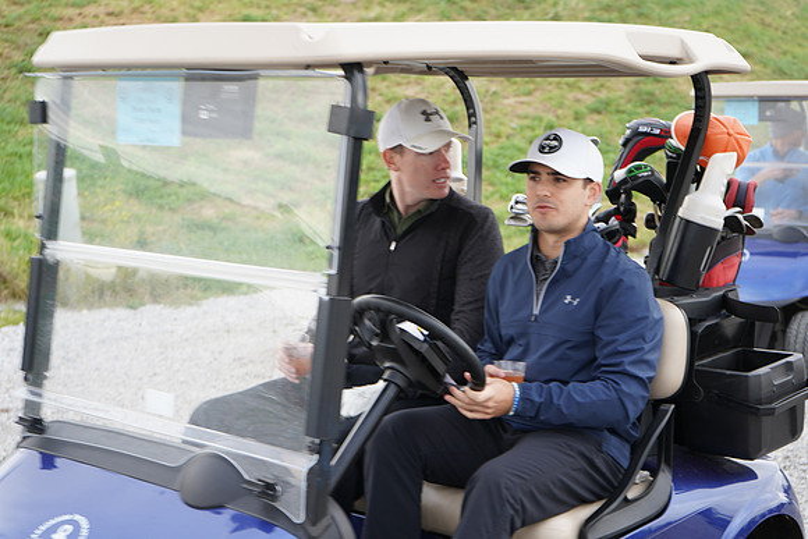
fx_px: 1437
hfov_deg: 31.4
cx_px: 404
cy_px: 270
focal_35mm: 64
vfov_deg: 21.3
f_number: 5.6
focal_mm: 64
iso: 160
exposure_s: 1/80
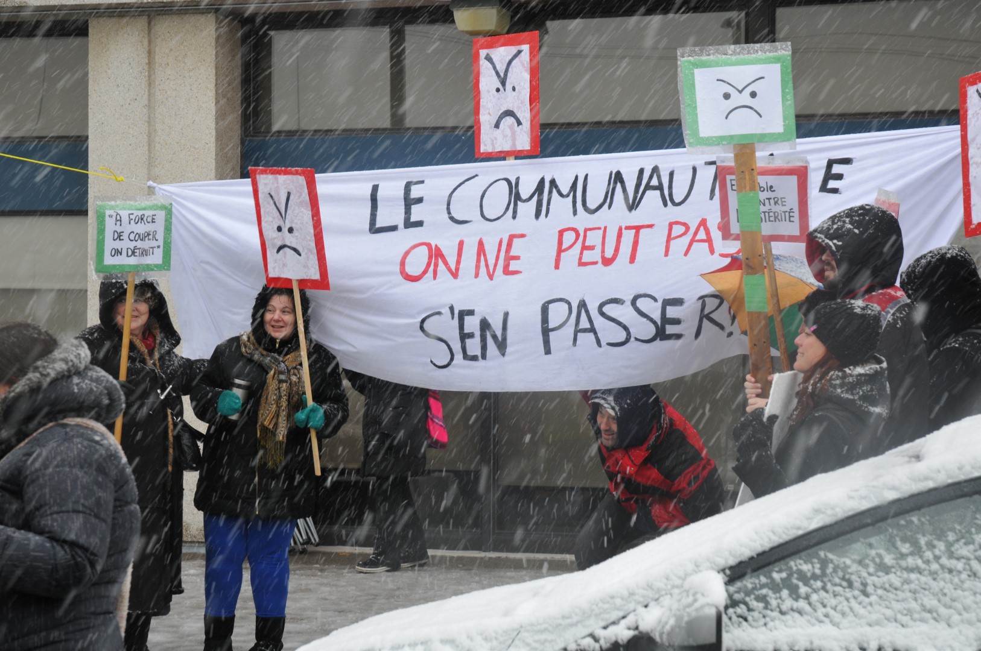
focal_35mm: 78
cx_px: 490
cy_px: 326
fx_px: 2123
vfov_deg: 17.4
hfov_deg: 26.0
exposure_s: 1/60
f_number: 6.3
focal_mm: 52
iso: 400
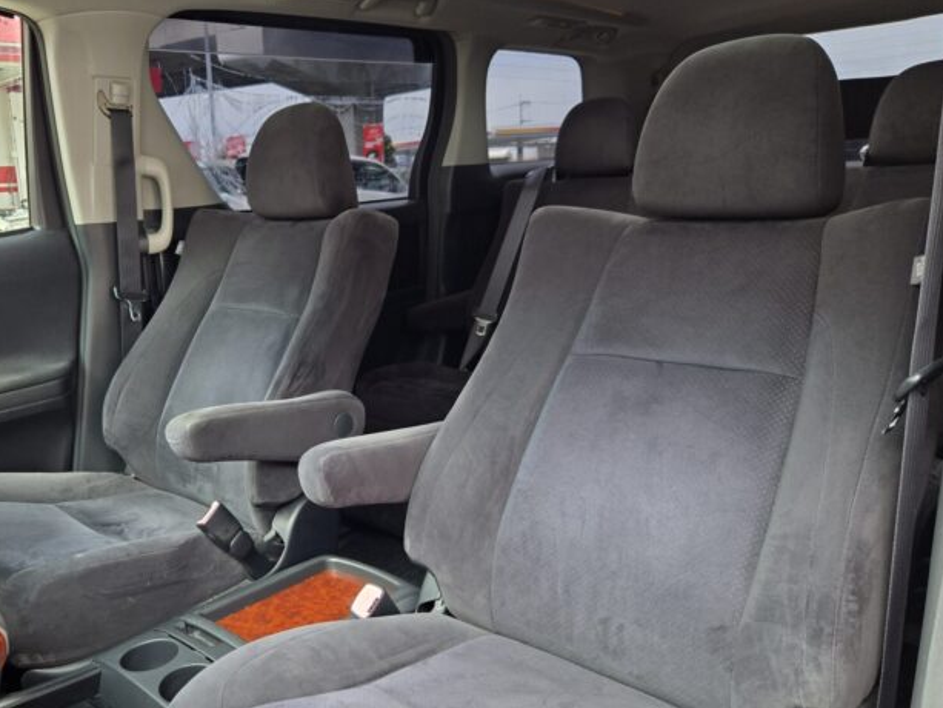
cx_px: 338
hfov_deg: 59.0
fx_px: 817
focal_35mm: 30
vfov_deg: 46.8
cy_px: 382
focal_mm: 5.4
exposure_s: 1/180
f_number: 1.8
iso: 64
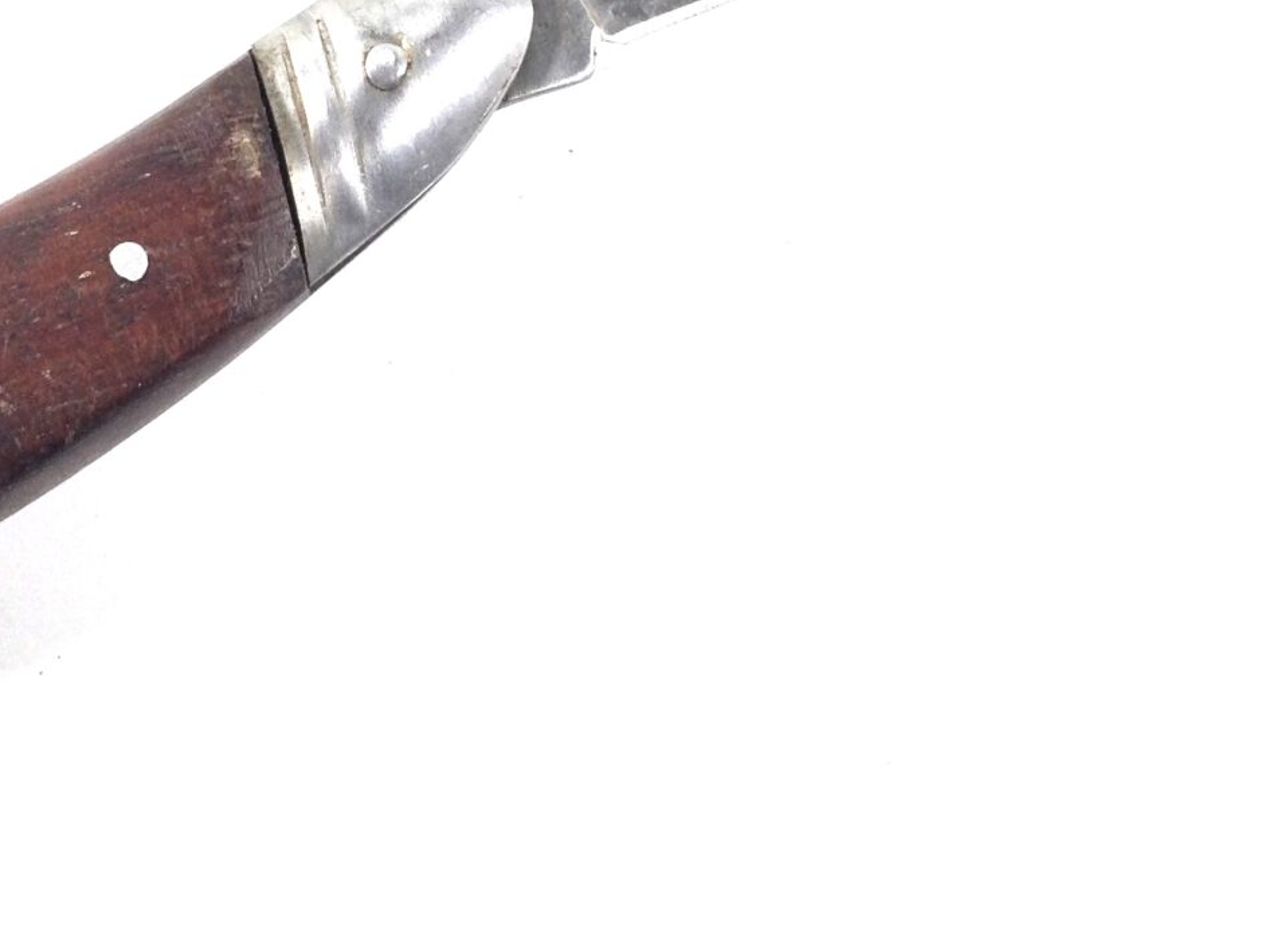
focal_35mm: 63
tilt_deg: -81.8
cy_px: 95
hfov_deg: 30.4
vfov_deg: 22.7
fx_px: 2310
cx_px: 396
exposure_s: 1/100
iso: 40
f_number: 2.4
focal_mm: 3.3
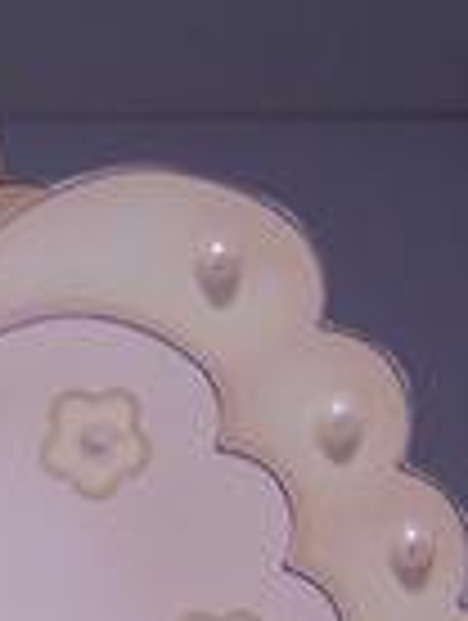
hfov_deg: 11.7
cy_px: 1004
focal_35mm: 124
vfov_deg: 14.5
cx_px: -130
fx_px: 2228
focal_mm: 6.3
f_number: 2.8
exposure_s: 1/30
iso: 140
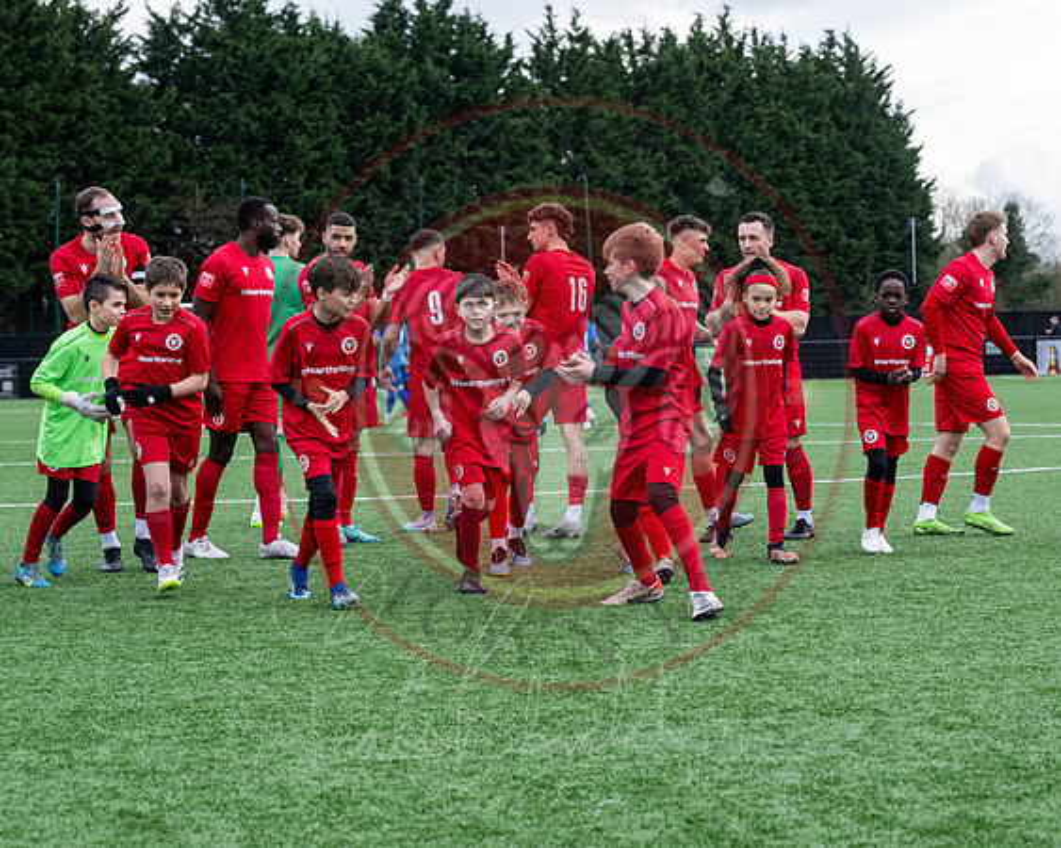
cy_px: 412
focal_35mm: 91
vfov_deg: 16.9
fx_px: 2861
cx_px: 672
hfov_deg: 21.0
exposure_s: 1/250
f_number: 5
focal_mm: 70
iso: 250
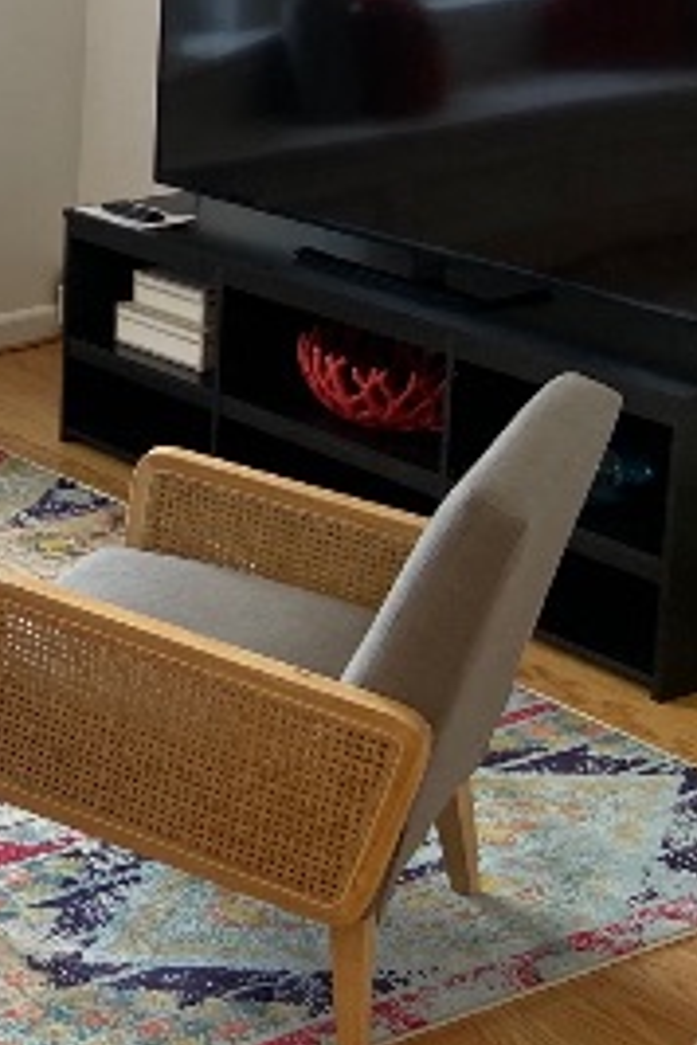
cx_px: -720
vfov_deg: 24.4
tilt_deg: -12.3
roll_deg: +1.8
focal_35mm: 81
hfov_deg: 14.0
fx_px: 2352
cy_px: 125
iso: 64
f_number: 1.8
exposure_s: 1/120
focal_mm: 4.25
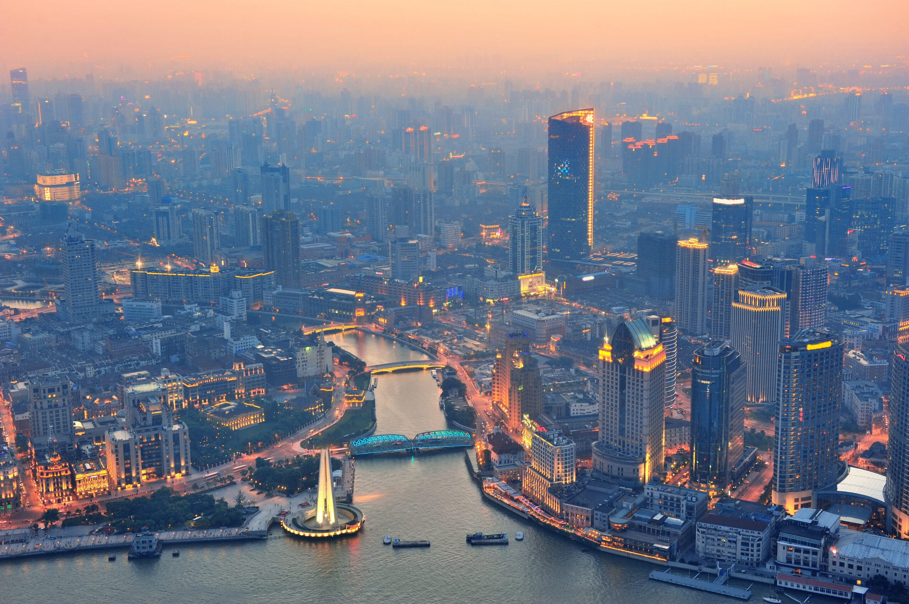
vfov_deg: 27.0
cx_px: 454
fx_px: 1262
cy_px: 302
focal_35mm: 50
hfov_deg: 39.6
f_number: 5.6
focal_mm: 50
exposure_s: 1/3
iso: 200
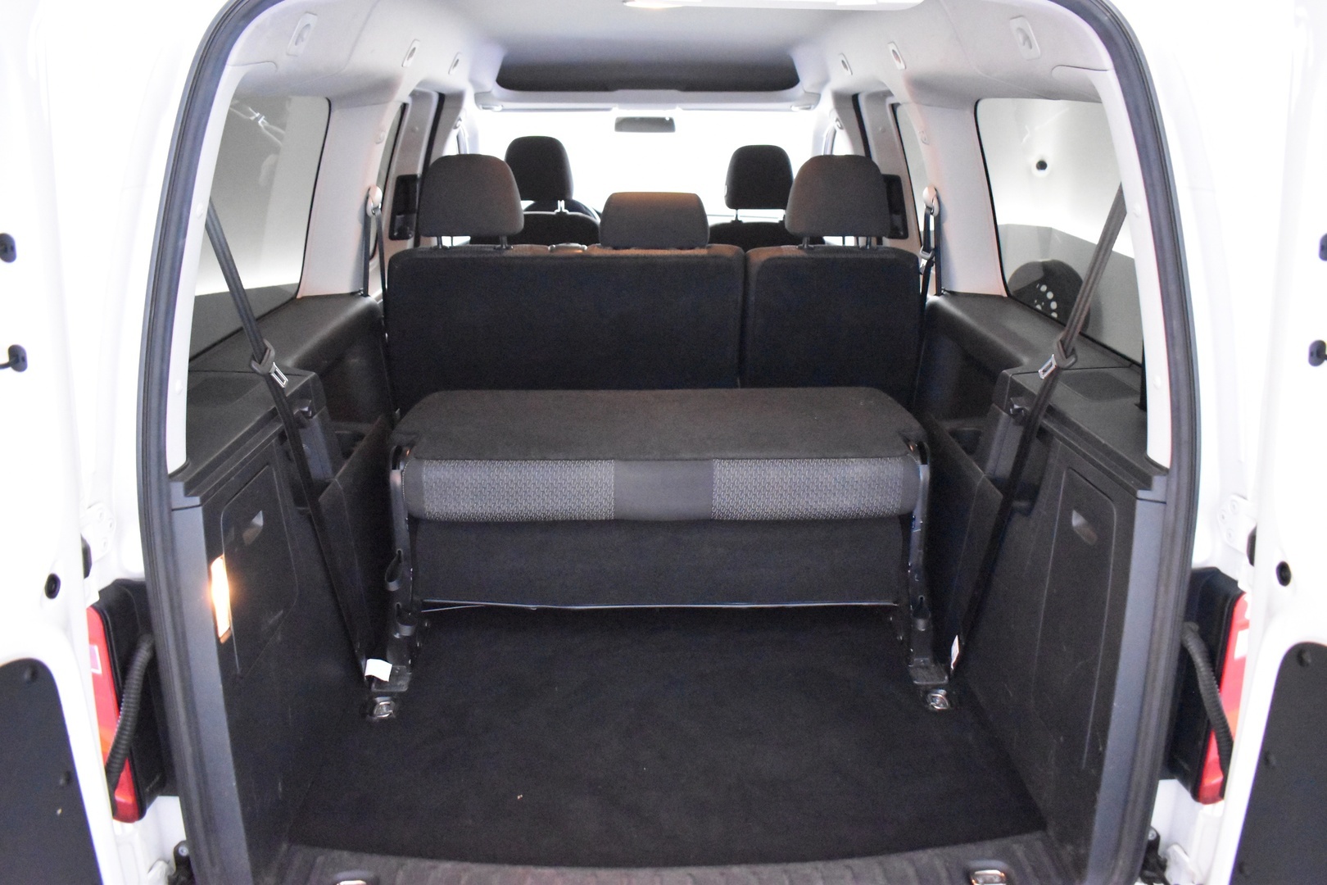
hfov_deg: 67.4
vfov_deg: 47.9
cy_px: 442
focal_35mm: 27
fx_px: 995
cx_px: 664
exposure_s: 1/45
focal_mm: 18
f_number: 3.5
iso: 12800
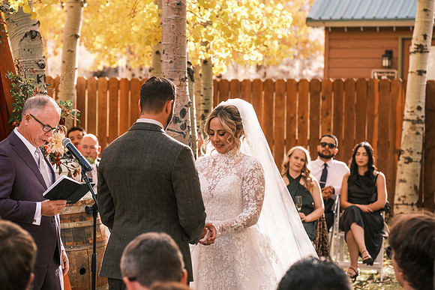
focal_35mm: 131
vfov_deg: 10.5
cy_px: 145
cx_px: 218
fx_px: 1583
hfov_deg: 15.6
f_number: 4.5
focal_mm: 87.1
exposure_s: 1/500
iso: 400
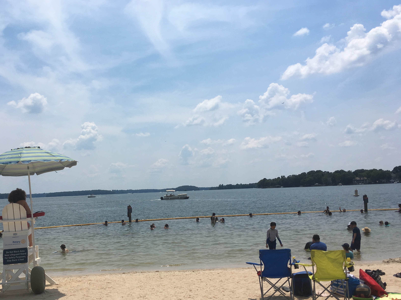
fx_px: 429
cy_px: 184
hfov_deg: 49.6
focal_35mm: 37
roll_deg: +2.5
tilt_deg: -0.1
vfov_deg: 38.5
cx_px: 149
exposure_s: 1/4049
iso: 25
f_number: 2.2
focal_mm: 4.15
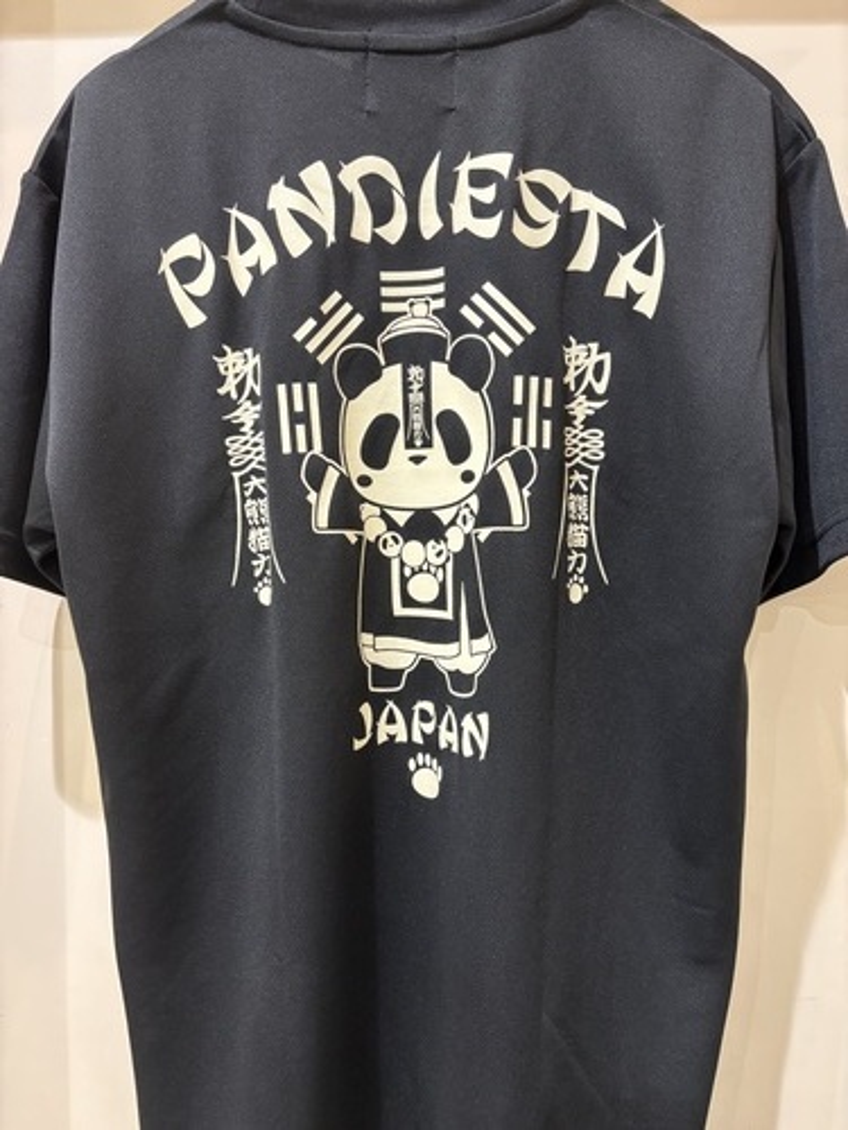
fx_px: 849
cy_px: 565
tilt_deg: -1.0
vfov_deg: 67.3
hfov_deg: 53.1
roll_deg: +0.2
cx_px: 424
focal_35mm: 26
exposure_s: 1/50
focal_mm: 5.96
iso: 200
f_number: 1.6
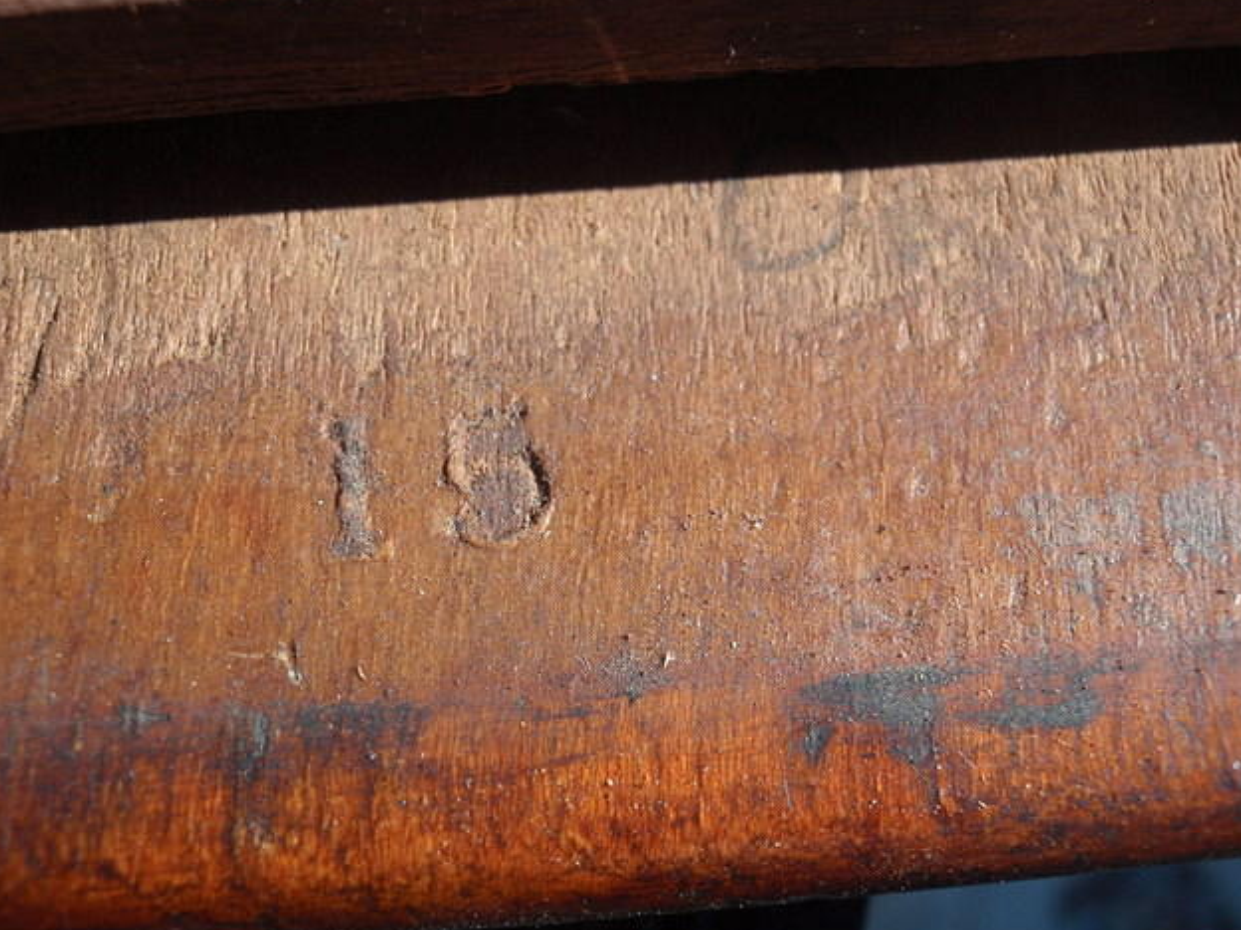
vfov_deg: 35.1
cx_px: 628
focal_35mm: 41
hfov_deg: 45.8
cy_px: 467
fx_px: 1470
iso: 64
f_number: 3.9
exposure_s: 1/250
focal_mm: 7.25
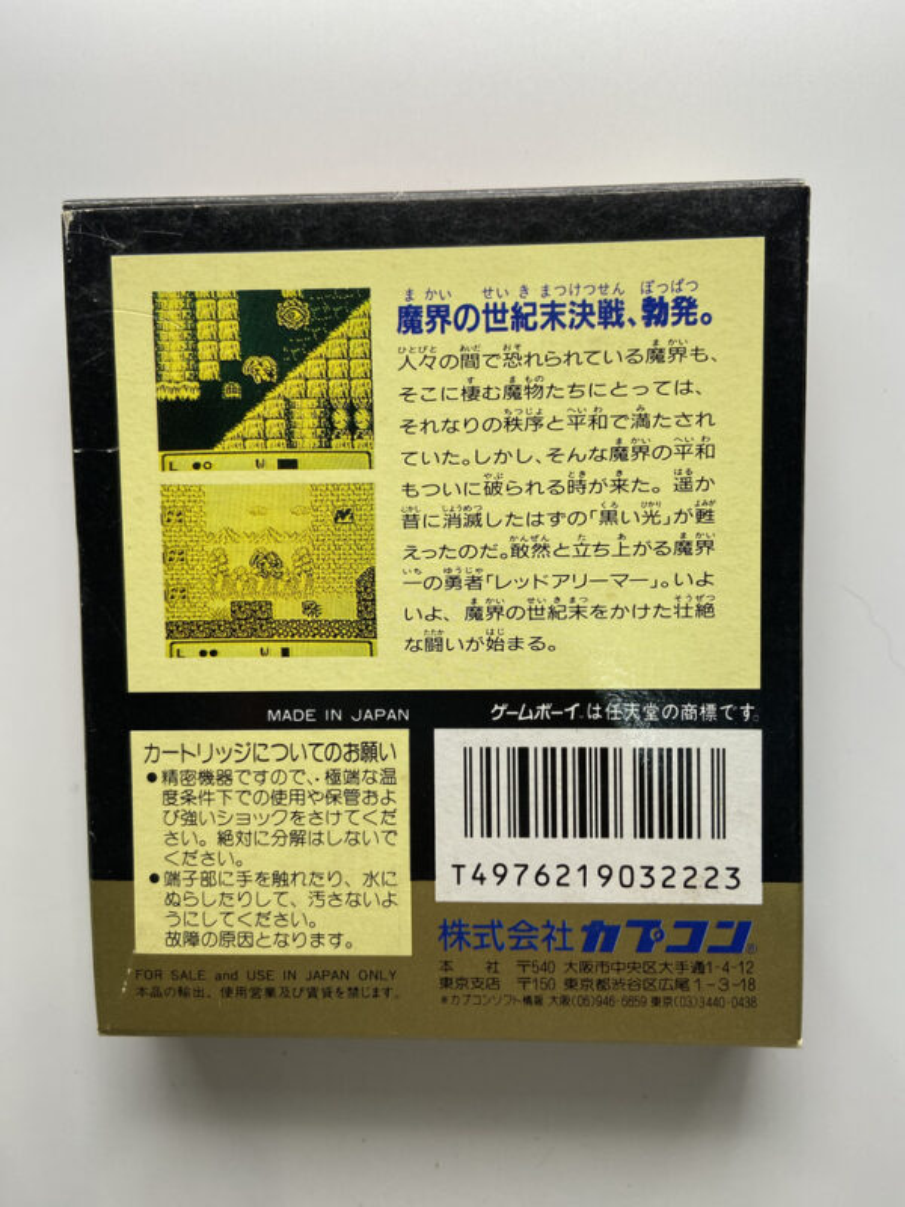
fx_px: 906
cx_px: 452
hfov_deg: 53.1
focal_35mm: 26
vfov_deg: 67.3
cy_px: 604
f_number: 1.8
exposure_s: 1/120
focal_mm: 4.25
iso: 80
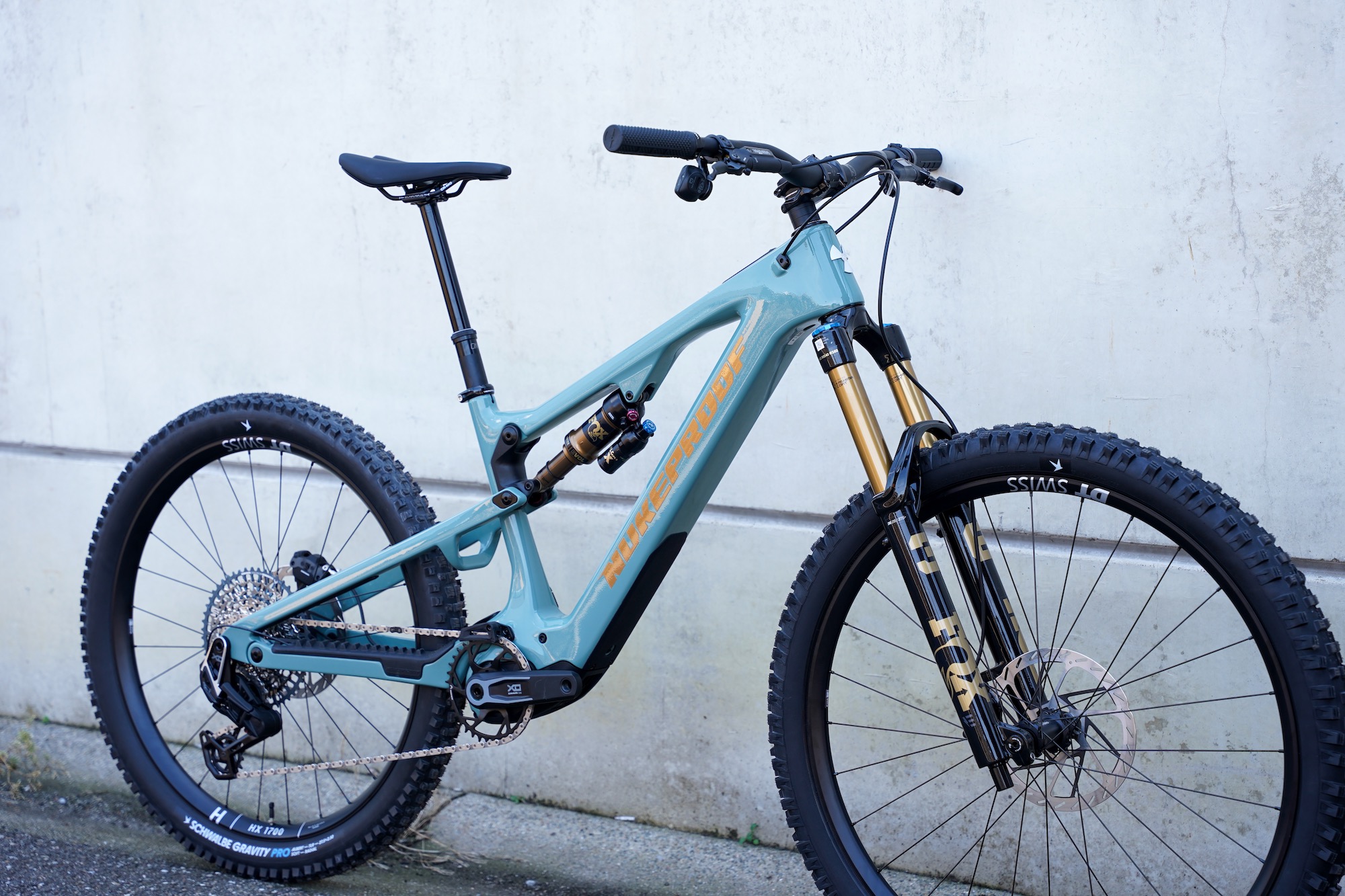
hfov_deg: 28.8
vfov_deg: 19.5
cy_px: 448
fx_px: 2615
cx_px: 672
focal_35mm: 70
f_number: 4
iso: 200
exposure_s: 1/200
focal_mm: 70
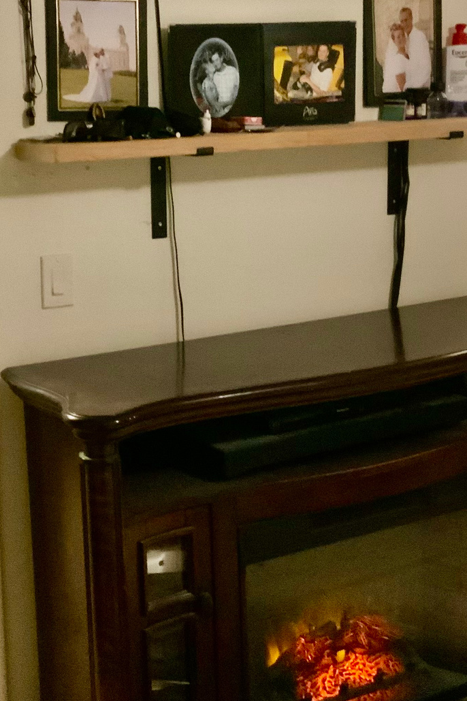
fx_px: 1168
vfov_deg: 33.3
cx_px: 152
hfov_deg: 22.5
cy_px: 267
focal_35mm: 60
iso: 640
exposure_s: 1/30
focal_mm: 3
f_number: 1.8
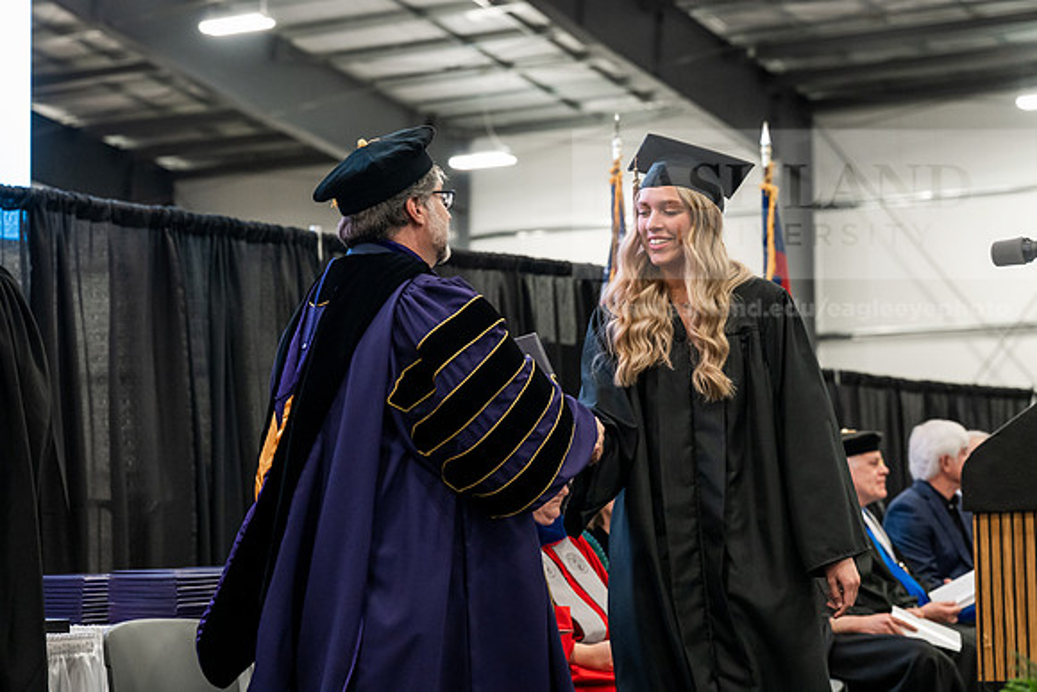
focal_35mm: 85
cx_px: 518
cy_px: 346
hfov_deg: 23.9
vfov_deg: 16.1
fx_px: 2449
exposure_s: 1/200
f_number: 4.5
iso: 4000
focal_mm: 85
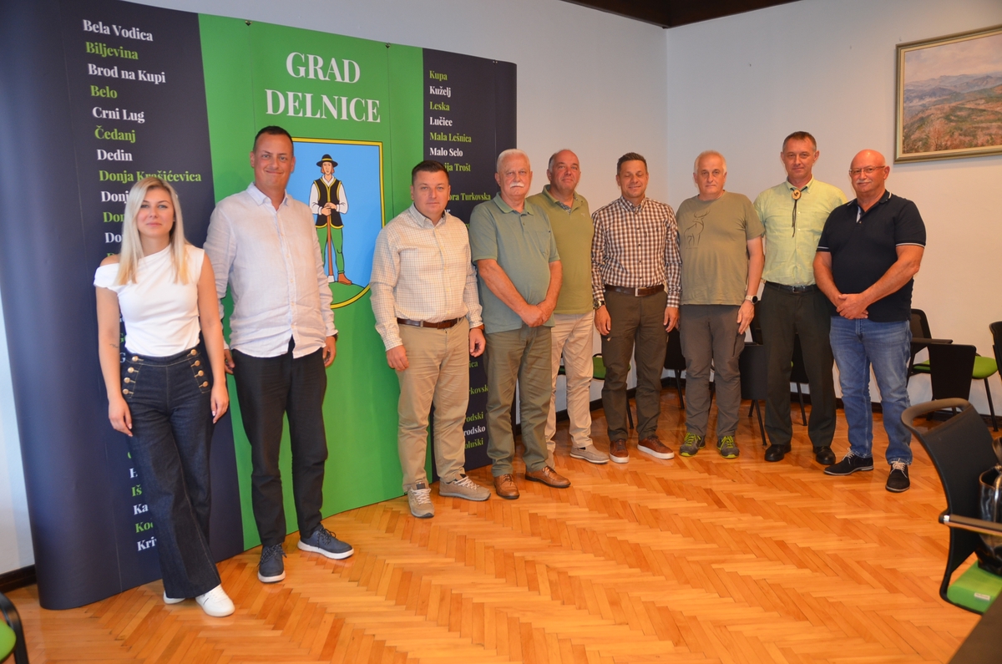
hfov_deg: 62.0
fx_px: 833
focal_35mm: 30
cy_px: 332
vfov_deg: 43.4
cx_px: 501
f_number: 2.8
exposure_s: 1/60
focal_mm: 20
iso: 450
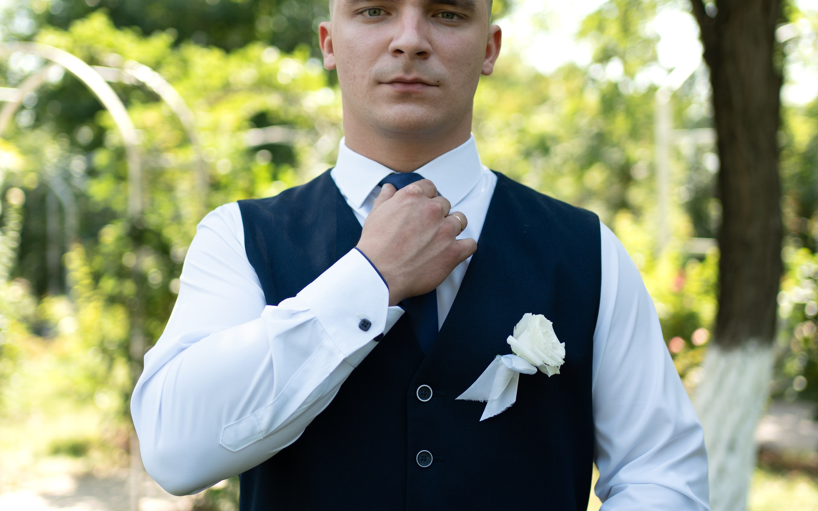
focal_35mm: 54
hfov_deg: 37.5
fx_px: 1204
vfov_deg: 23.9
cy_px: 214
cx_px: 408
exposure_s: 1/640
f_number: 1.8
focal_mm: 35
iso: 100
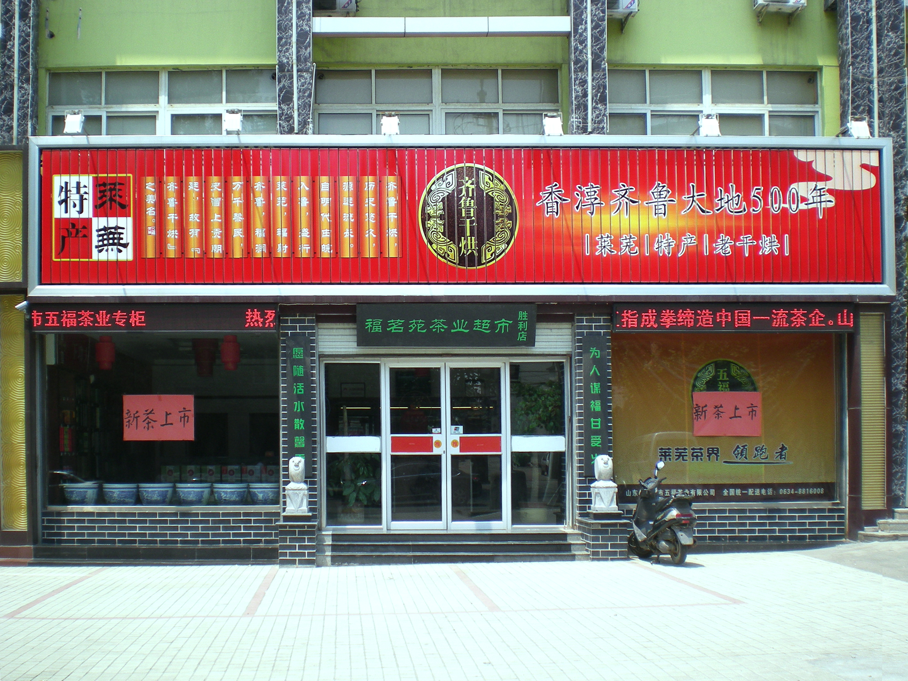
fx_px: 997
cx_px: 454
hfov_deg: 49.0
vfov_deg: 37.7
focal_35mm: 38
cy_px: 340
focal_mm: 6.3
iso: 50
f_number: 4.6
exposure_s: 1/243
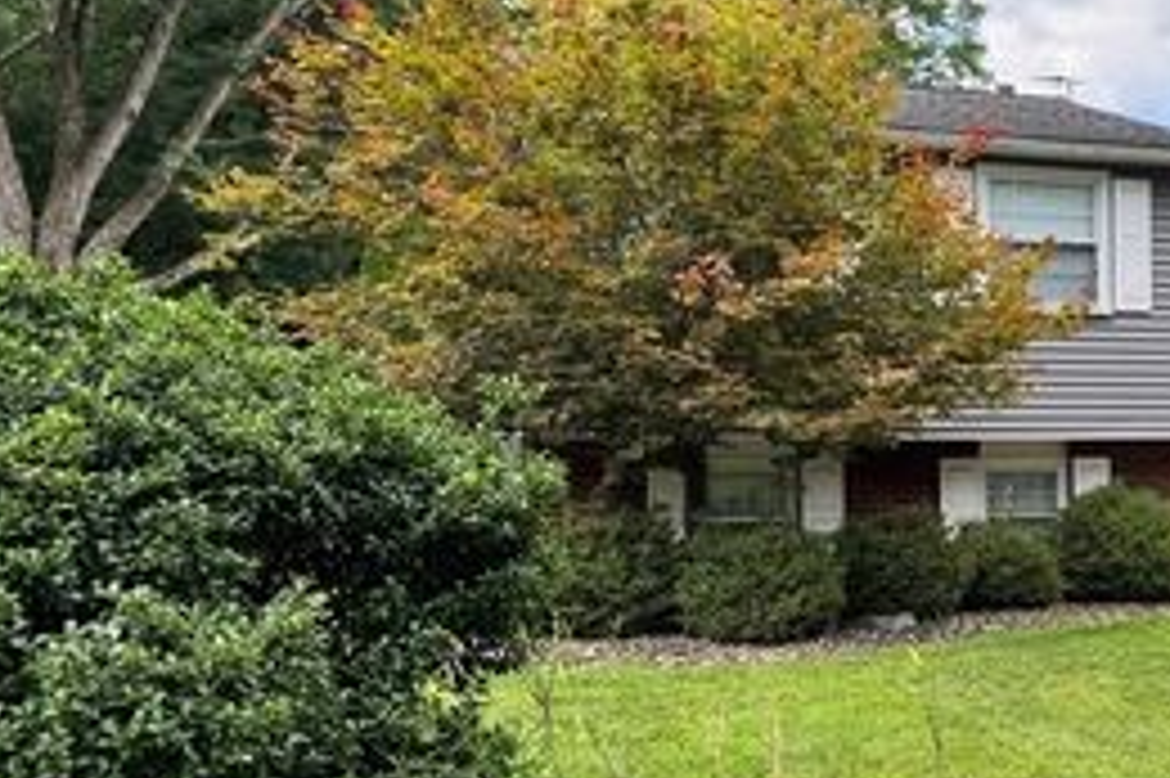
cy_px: 465
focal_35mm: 48
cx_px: 1030
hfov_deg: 38.6
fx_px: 1559
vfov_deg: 28.0
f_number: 1.78
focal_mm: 6.76
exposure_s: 1/853
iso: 80
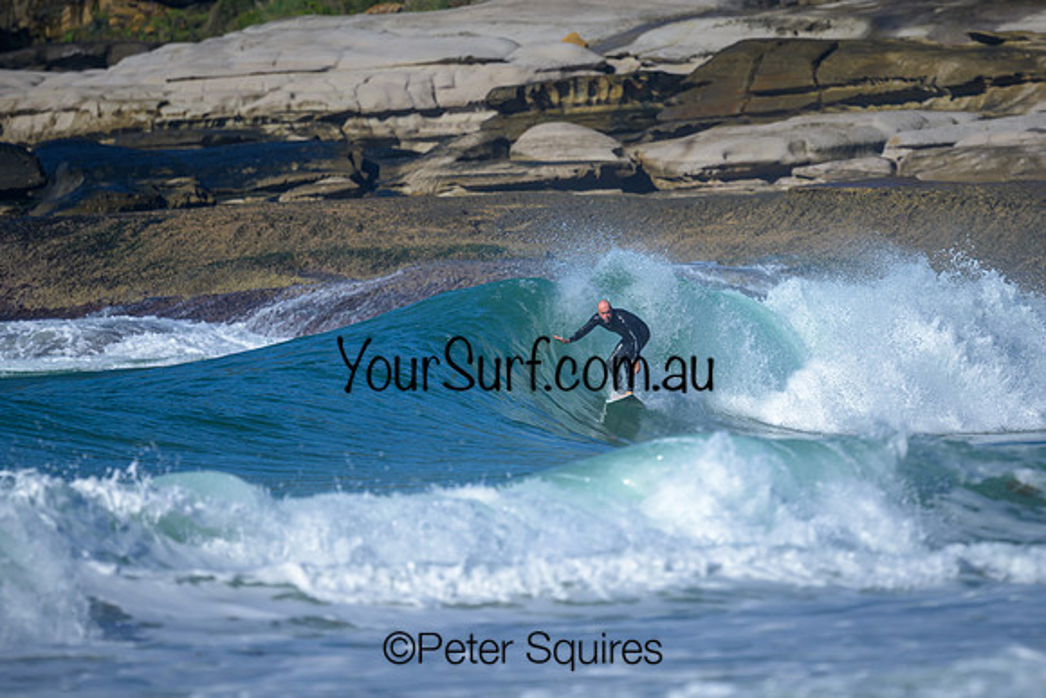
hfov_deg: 1.9
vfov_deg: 1.3
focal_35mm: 1096
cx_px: 646
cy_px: 320
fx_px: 31865
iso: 200
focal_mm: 800
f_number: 6.3
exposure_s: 1/2000
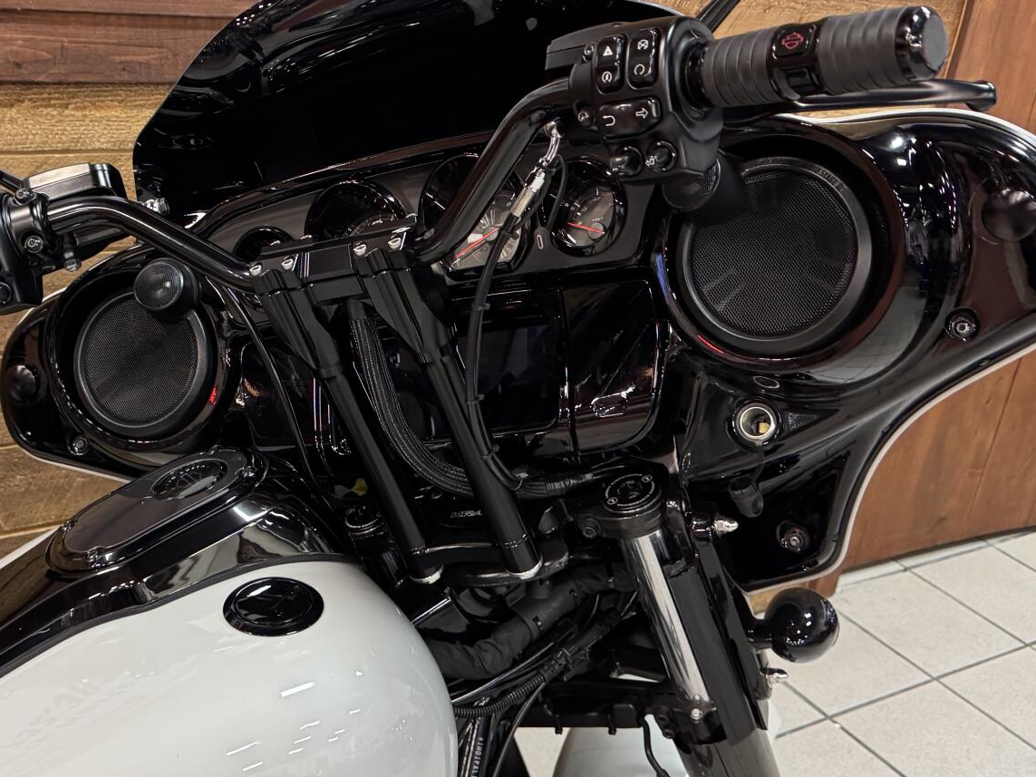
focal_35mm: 42
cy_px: 332
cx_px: 386
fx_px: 1257
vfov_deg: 34.3
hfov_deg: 44.4
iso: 400
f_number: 1.78
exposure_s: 1/60
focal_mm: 6.76
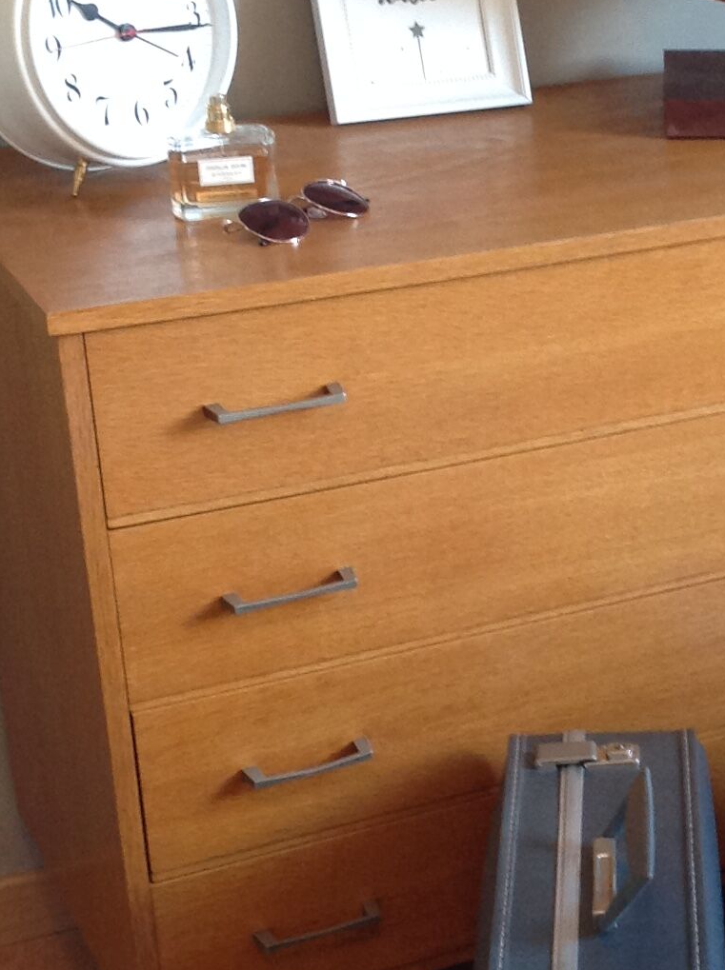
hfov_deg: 16.2
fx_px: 2492
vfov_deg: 22.0
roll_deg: +1.2
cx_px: 737
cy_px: 583
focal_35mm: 89
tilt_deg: -24.4
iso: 125
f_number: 2.4
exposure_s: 1/15
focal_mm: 4.28
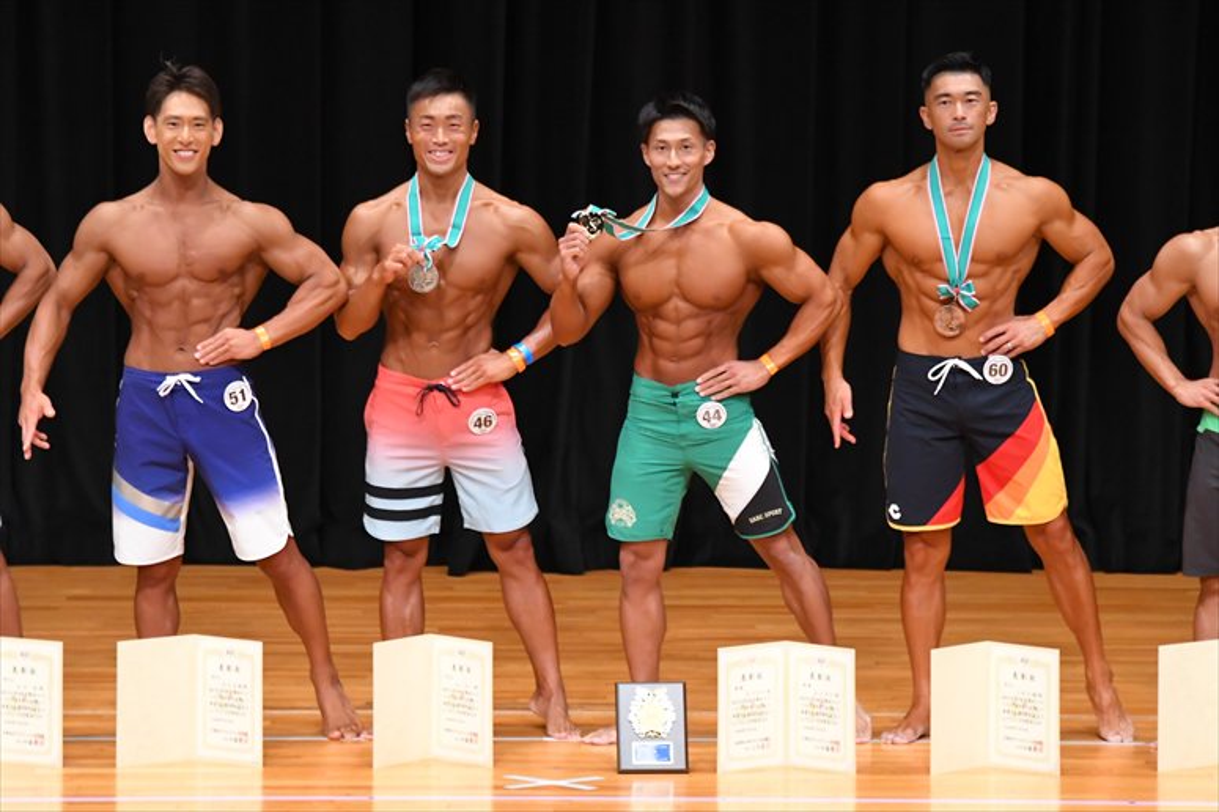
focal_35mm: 270
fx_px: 9138
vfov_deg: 5.1
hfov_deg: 7.6
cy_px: 406
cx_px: 610
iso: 4000
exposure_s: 1/400
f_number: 5.6
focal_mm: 180
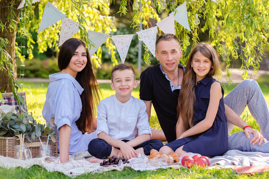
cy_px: 90
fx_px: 628
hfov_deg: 24.2
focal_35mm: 84
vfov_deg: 16.3
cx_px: 134
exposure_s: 1/800
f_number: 2.5
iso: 250
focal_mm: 56
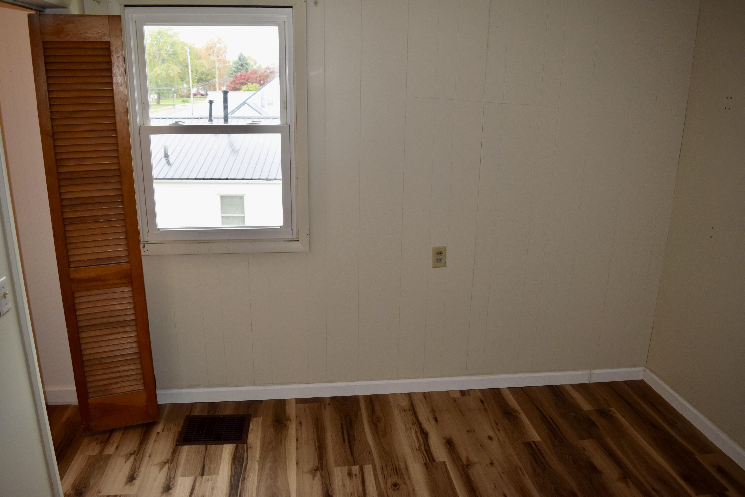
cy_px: 248
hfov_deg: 67.4
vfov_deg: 47.9
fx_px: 559
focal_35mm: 27
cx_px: 372
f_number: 4.5
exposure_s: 1/80
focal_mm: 18
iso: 800
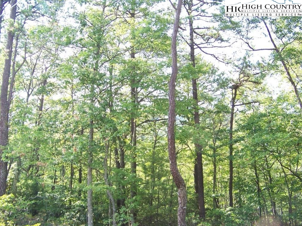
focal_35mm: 37
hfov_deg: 50.1
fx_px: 323
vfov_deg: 38.7
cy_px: 113
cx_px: 147
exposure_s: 1/100
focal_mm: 5.85
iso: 64
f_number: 2.8
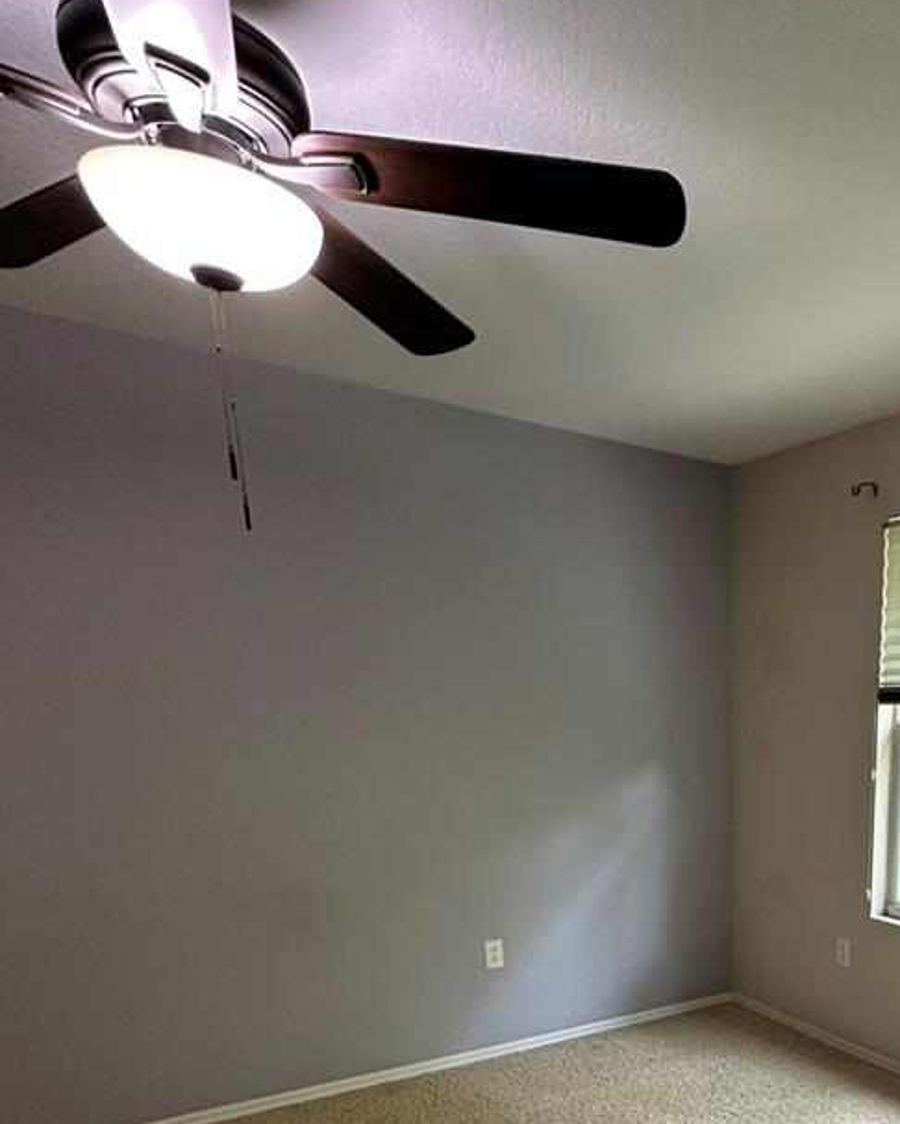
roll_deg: -3.6
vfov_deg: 58.0
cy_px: 937
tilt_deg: -13.0
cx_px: 804
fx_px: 899
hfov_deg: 47.9
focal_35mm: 27
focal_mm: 2.22
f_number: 2.2
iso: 200
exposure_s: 1/60
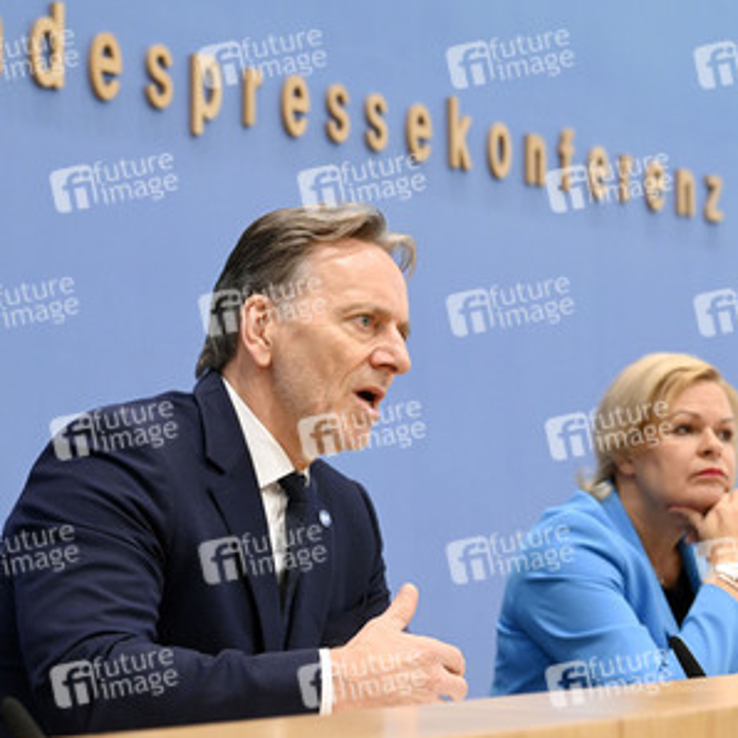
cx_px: 296
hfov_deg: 19.3
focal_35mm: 90
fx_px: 2171
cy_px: 369
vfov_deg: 19.3
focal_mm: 70
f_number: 5.6
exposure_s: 1/640
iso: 5000
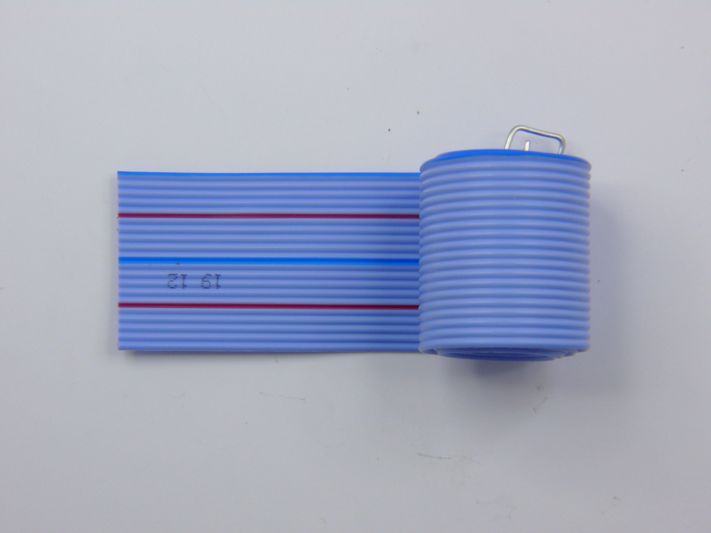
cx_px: 356
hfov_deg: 28.6
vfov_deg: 21.6
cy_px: 266
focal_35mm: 68
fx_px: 1397
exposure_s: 1/30
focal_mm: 14.4
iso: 100
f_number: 10
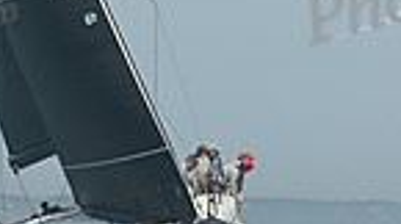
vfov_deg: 2.8
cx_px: 162
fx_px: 4458
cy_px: -412
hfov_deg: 5.1
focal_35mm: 420
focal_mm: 100
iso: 320
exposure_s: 1/1250
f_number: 8
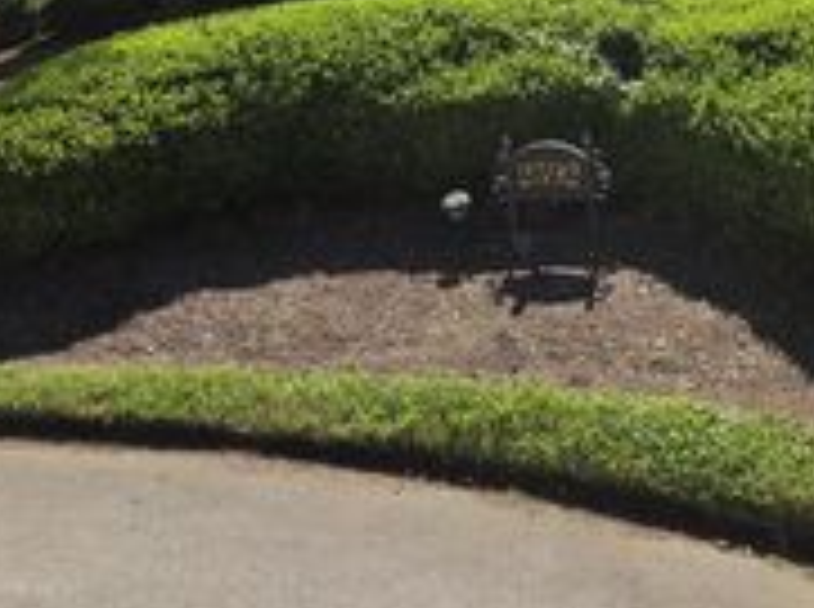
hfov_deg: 49.8
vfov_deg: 33.3
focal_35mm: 36
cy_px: -97
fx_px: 845
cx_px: 589
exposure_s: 1/1641
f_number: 1.9
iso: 32
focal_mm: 2.2
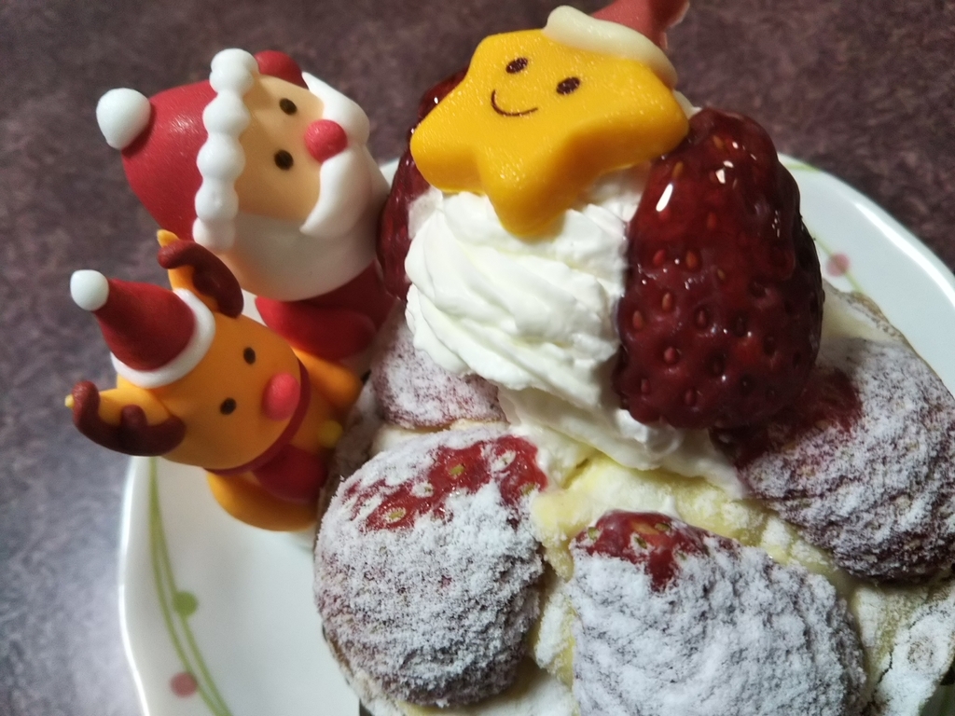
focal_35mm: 30
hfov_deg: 60.0
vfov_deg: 46.8
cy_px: 358
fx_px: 828
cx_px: 478
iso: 100
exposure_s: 1/30
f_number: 2.2
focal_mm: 4
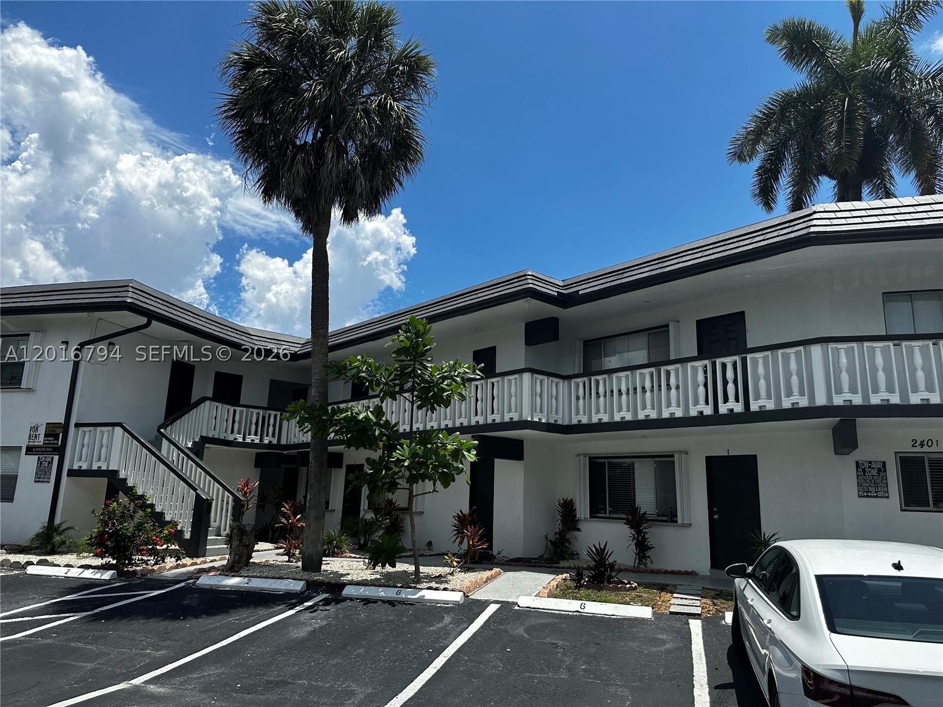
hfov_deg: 71.6
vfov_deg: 56.8
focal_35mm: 24
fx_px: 654
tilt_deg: +12.4
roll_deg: -2.1
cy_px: 354
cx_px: 472
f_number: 1.78
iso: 80
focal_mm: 6.86
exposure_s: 1/5525
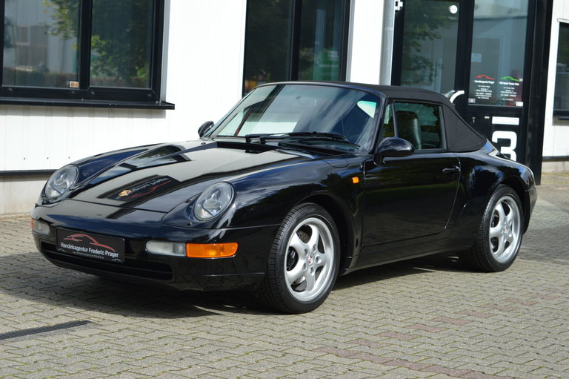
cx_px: 284
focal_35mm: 75
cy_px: 190
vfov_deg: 18.2
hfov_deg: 27.0
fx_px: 1185
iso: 100
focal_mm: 50
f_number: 8
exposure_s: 1/250
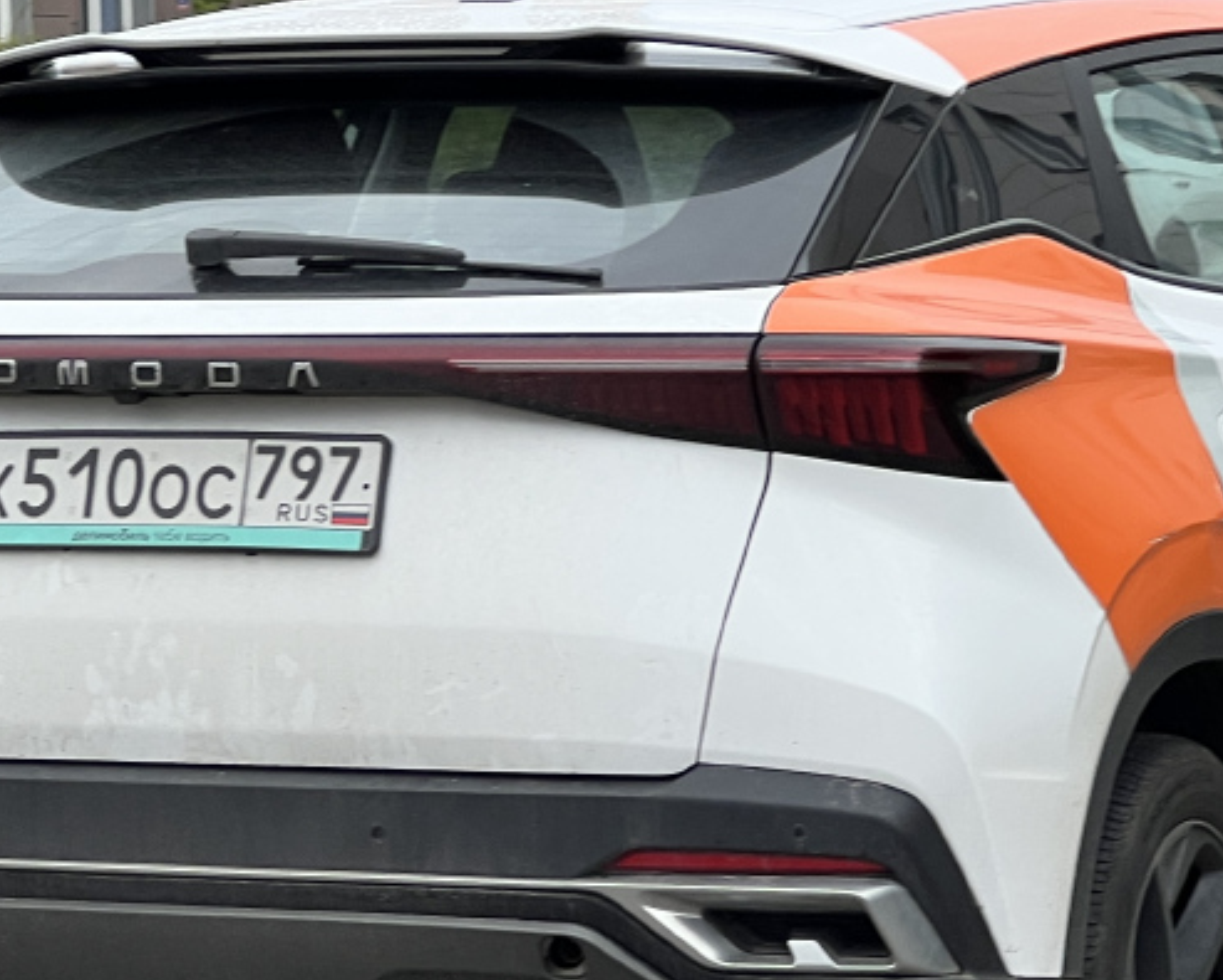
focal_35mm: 198
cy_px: 495
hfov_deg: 9.7
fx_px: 7171
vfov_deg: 7.8
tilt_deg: -3.8
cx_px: 685
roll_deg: -1.1
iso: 32
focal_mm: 9
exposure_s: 1/194
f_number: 2.8
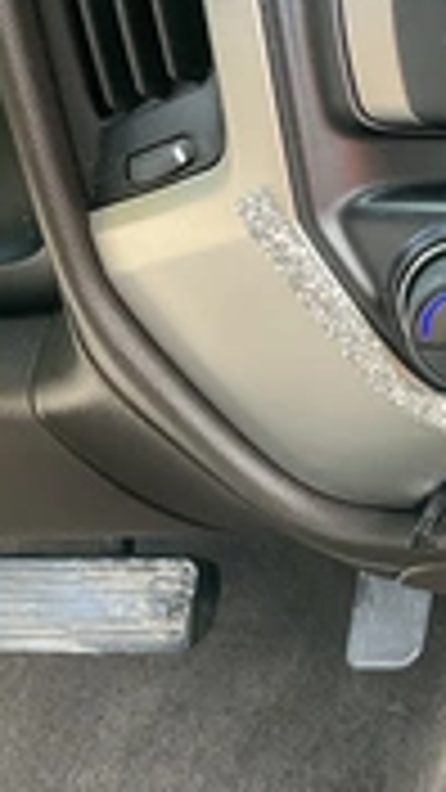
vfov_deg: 29.2
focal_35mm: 72
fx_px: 1514
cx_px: 802
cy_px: 500
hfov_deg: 14.7
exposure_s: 1/76
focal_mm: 3
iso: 64
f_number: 1.8
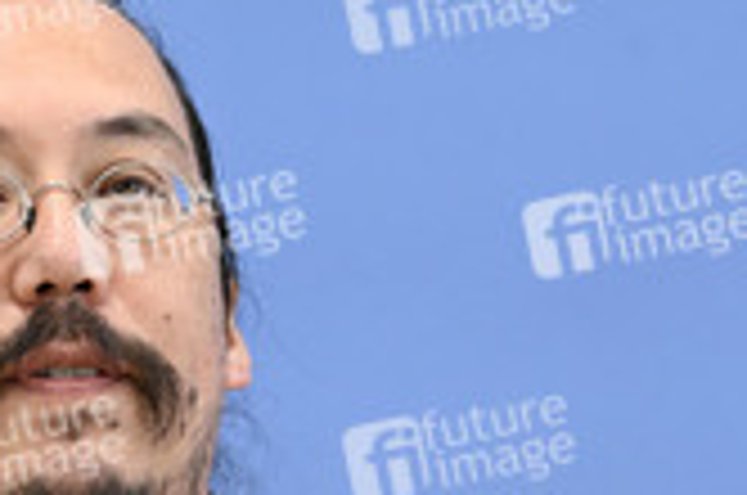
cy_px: 562
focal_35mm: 277
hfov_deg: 7.4
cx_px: 70
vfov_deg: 4.9
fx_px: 5737
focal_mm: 102
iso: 3200
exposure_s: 1/400
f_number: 6.3
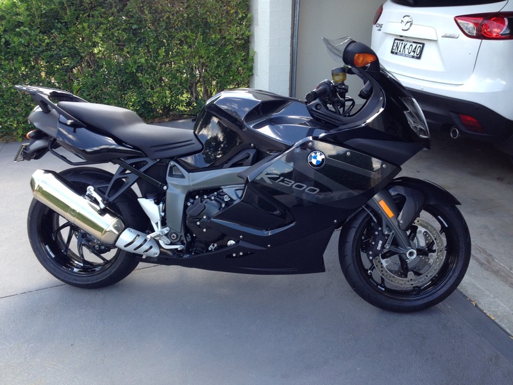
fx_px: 489
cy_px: 192
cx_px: 256
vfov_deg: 42.9
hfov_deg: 55.4
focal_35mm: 33
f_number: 2.4
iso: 50
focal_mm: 4.12
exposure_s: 1/131
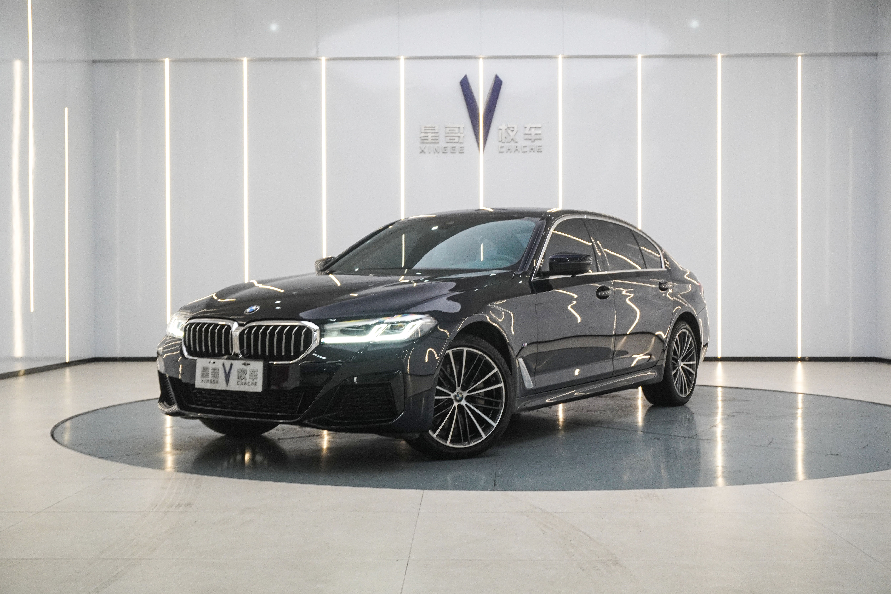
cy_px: 297
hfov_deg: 46.4
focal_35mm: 42
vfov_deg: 31.9
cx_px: 446
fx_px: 1039
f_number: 6.3
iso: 1000
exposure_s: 1/80
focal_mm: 28
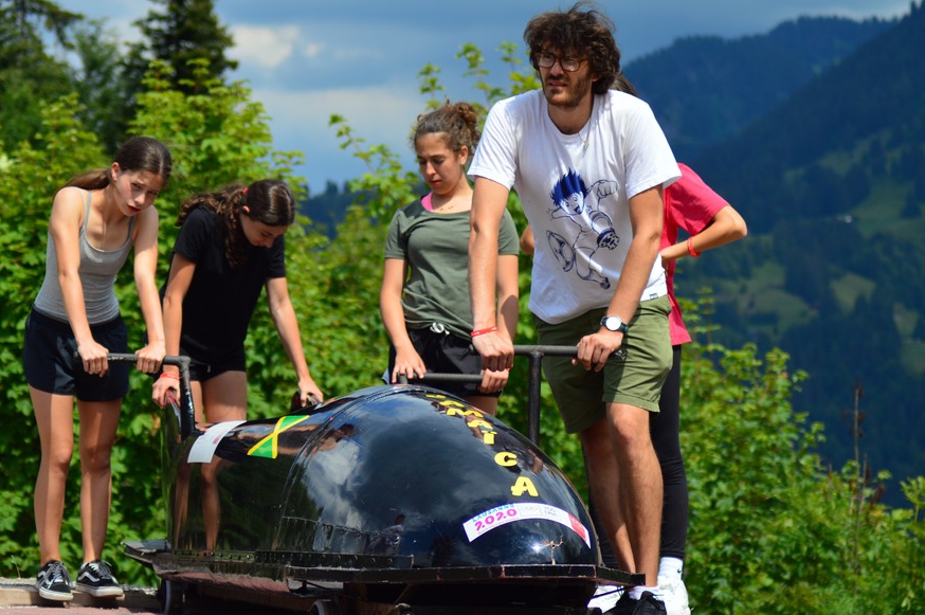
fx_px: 3157
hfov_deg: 16.7
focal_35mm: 123
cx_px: 420
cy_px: 313
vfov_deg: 11.1
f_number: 4
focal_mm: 70
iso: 100
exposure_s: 1/1000
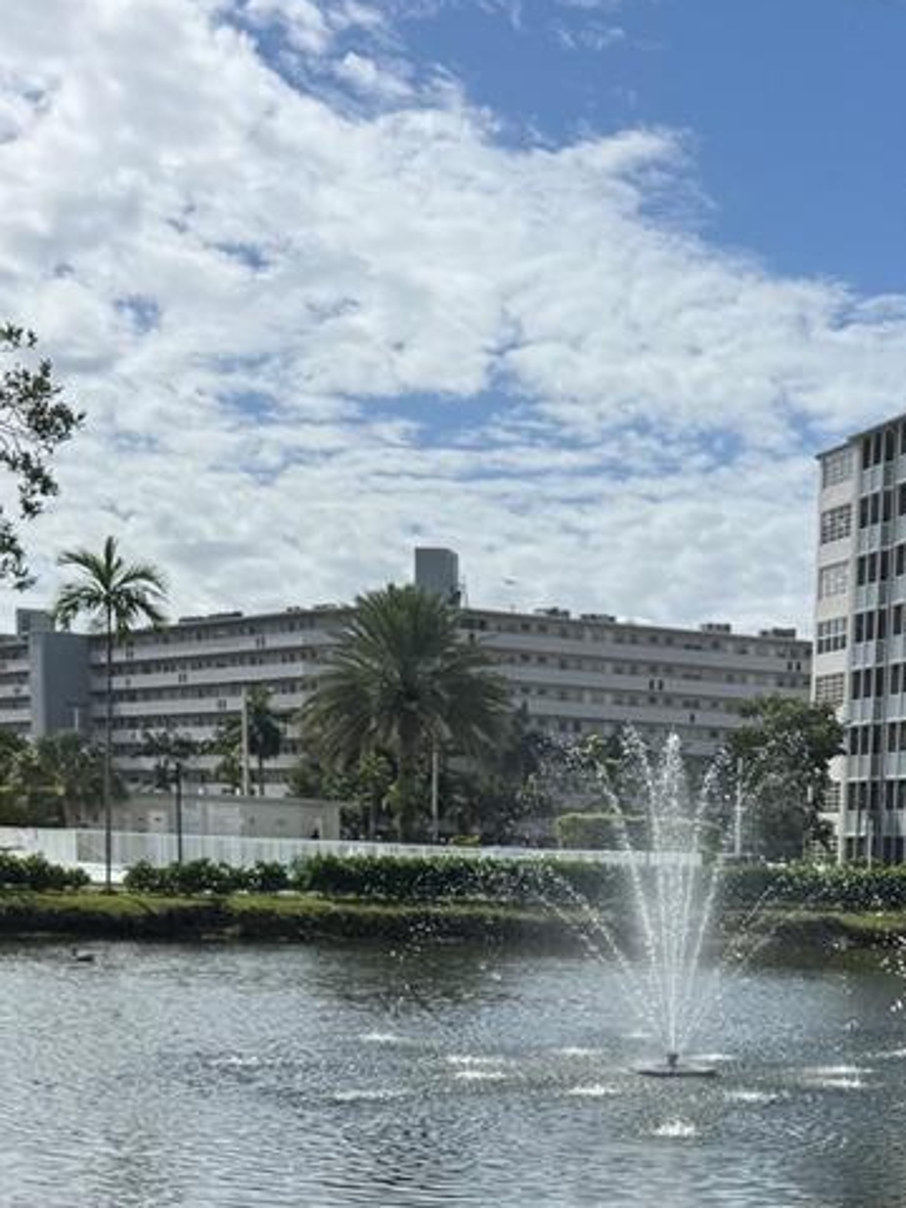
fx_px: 2094
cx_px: 727
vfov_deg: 29.6
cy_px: 1258
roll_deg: -2.9
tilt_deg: -11.1
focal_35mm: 60
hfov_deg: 24.0
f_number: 1.78
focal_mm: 6.76
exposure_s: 1/6410
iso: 80
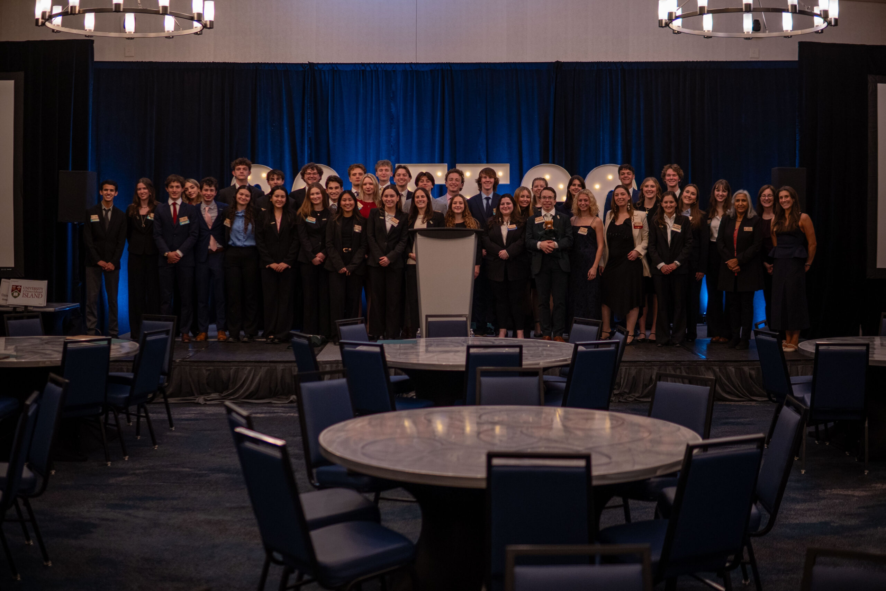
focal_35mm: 45
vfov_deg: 29.9
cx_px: 443
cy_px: 296
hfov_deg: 43.6
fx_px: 1107
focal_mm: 30
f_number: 1.4
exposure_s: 1/125
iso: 640
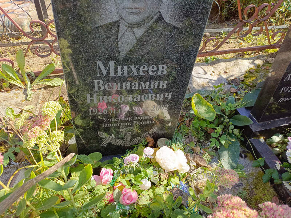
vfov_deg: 54.9
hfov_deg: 69.4
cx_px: 146
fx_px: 210
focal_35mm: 25
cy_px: 109
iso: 112
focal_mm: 4.76
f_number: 1.69
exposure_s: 1/309
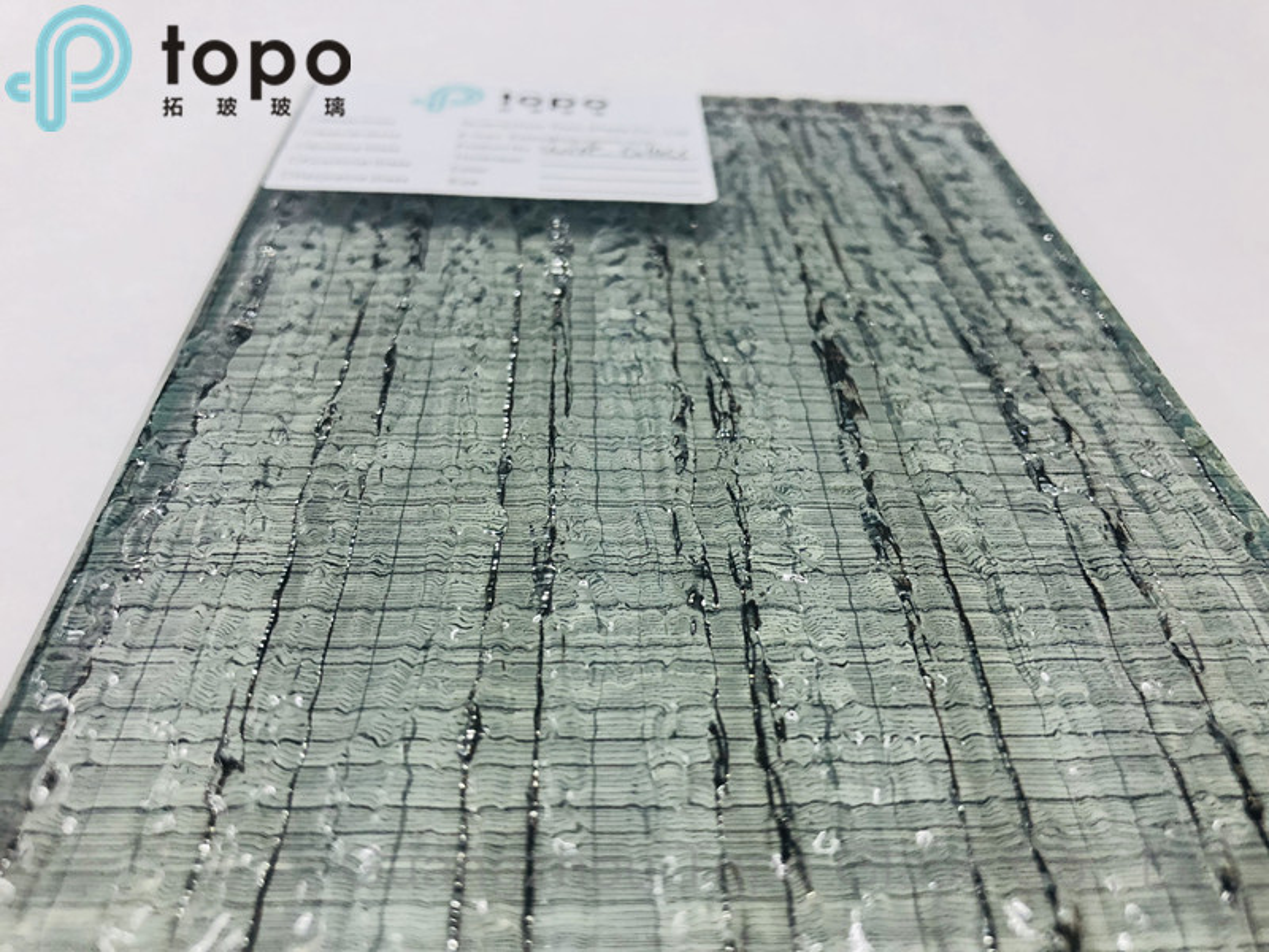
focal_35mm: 29
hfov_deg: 61.7
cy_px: 476
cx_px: 634
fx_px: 1063
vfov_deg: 48.2
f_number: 1.8
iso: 50
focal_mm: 3.99
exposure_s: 1/17
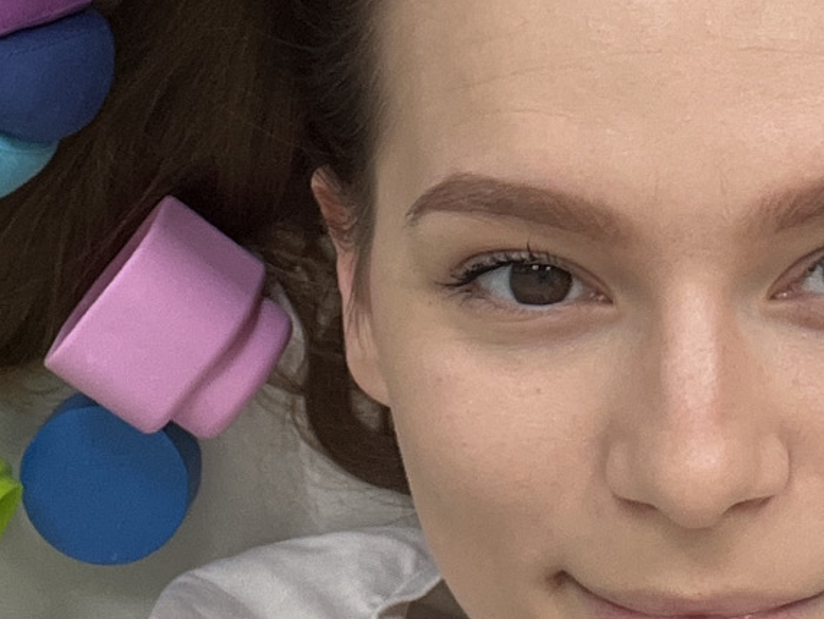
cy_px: -202
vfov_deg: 13.6
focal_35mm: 105
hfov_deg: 18.5
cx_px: 714
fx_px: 2501
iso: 100
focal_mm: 2.71
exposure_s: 1/60
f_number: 2.2
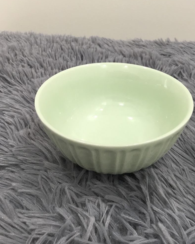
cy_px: 98
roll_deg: -0.6
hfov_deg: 40.1
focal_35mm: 37
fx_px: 267
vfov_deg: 48.8
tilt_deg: -32.0
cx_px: 107
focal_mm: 3.3
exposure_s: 1/33
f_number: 2.4
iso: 64
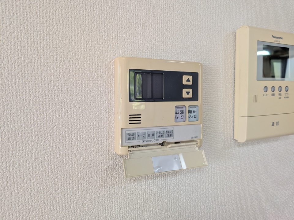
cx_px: 147
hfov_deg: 71.6
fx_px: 204
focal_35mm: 24
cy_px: 110
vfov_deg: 56.8
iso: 62
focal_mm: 4.53
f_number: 1.7
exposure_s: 1/40
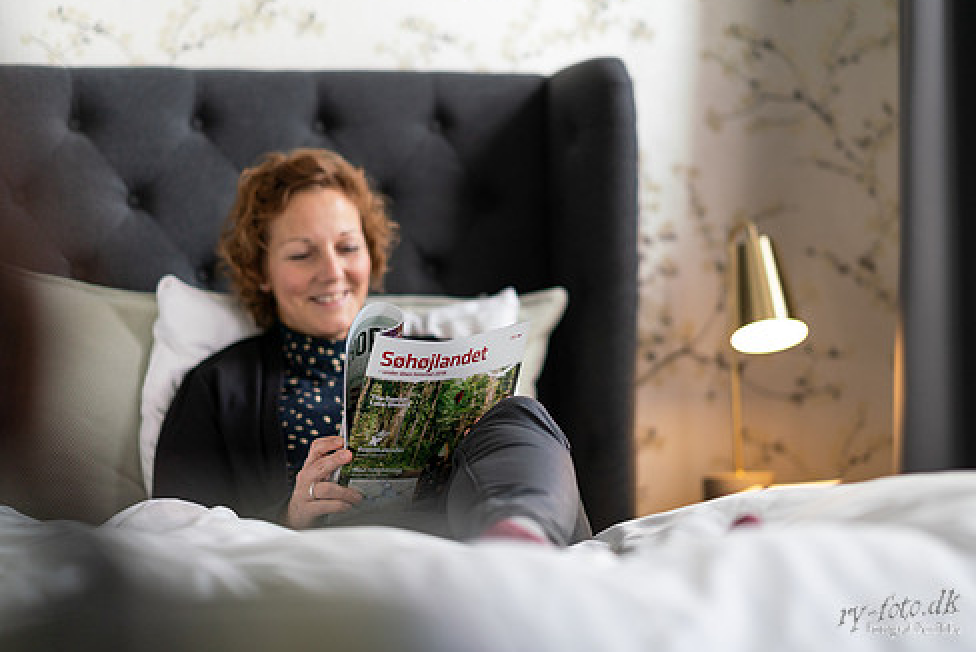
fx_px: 2740
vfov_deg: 13.6
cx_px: 516
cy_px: 325
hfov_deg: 20.2
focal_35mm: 101
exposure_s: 1/640
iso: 400
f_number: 1.4
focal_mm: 85
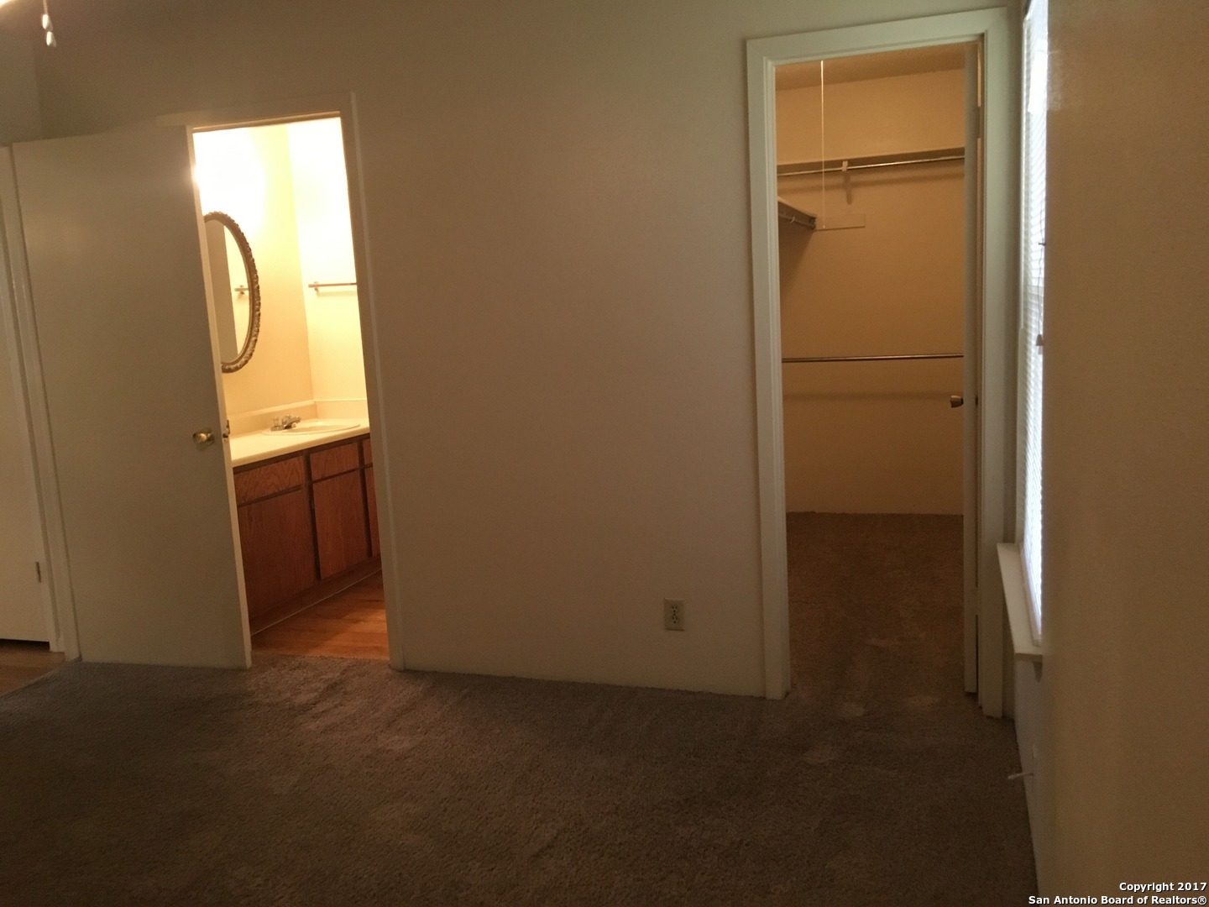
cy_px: 454
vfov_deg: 48.2
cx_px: 604
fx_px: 1013
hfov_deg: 61.7
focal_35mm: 29
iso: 250
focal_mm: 4.15
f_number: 2.2
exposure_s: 1/30
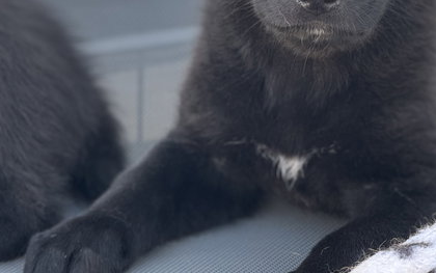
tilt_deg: -20.2
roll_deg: -2.3
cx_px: 253
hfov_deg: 8.7
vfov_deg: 5.4
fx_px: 2877
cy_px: 140
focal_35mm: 242
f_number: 2.8
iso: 64
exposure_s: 1/99
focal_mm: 15.66
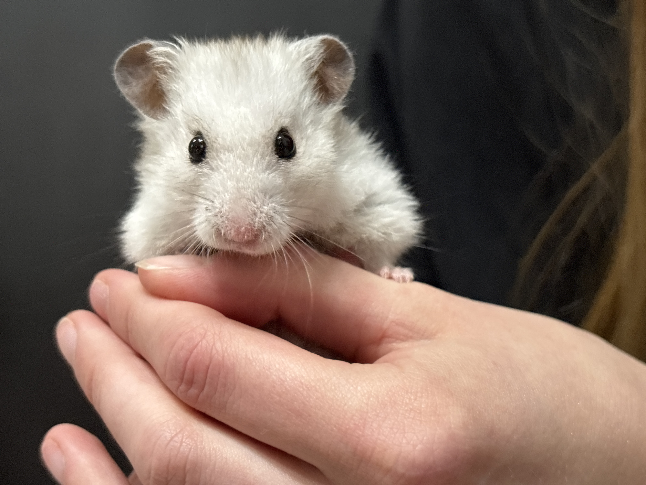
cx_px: 323
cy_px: 242
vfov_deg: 28.0
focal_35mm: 52
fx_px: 970
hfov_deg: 36.8
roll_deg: +0.6
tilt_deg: -8.7
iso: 160
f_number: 1.6
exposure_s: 1/33
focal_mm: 5.96
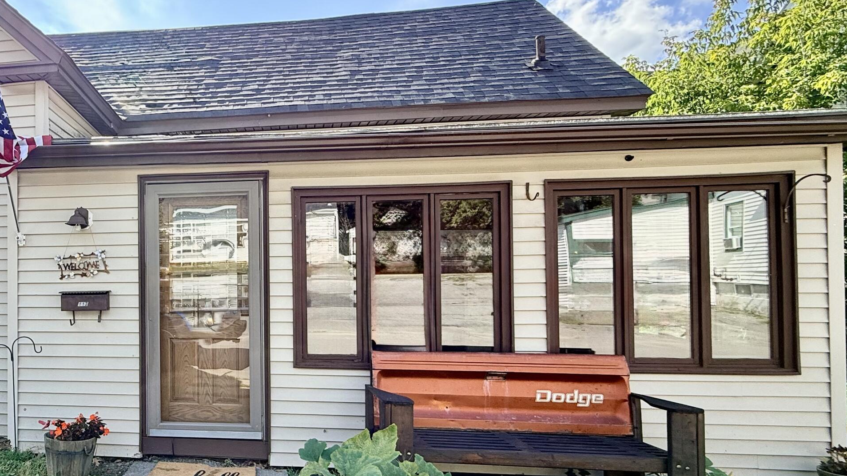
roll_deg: +0.4
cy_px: 278
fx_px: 539
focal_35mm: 24
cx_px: 196
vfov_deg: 47.5
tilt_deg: +2.2
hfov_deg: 70.4
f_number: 2.2
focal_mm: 2.22
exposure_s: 1/393
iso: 50
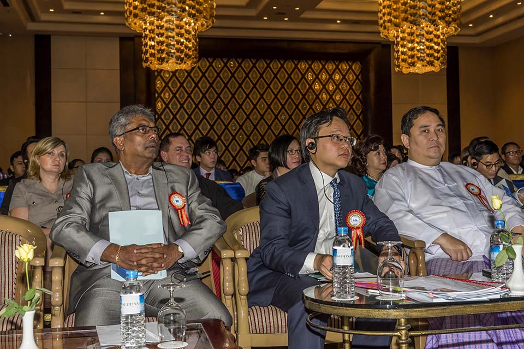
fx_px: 655
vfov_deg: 29.8
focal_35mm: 45
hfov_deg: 43.6
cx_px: 262
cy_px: 174
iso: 800
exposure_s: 1/60
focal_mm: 45
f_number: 9
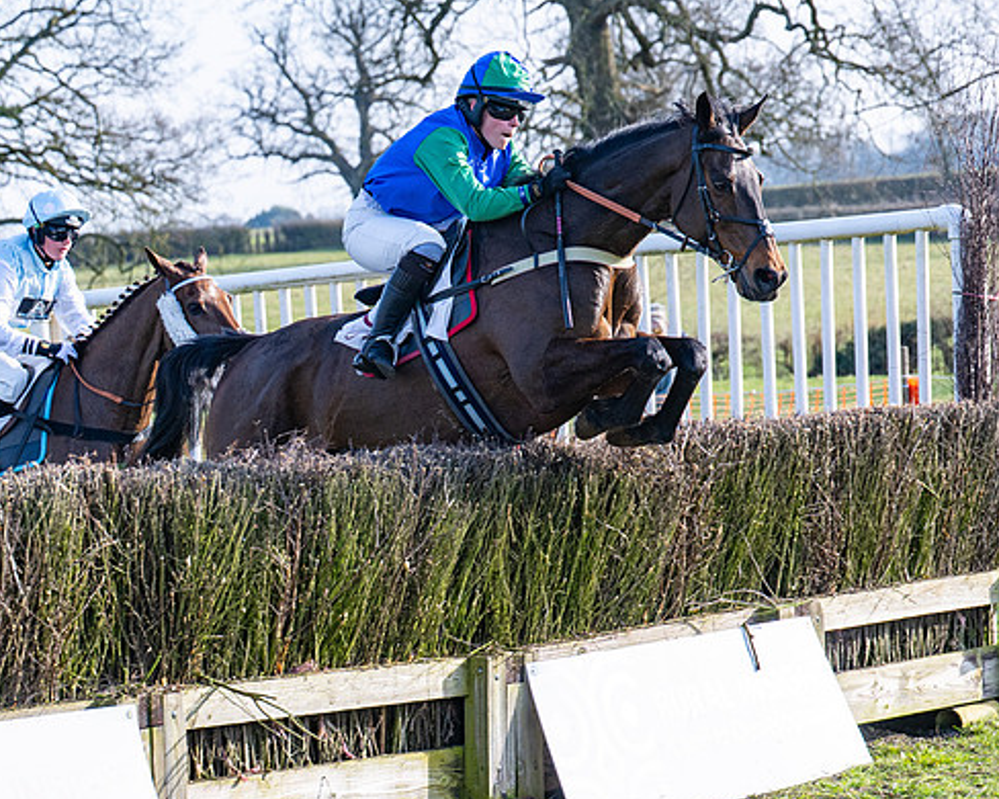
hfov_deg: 12.9
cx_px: 553
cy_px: 477
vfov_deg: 10.4
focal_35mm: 149
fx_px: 4404
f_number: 4
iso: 160
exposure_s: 1/1600
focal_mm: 70
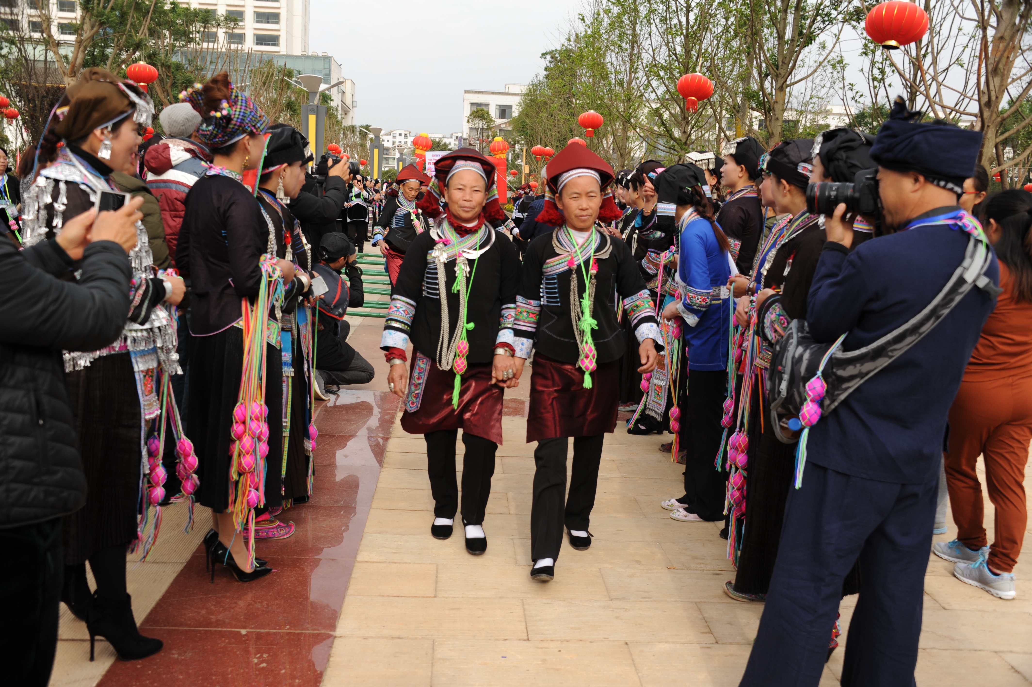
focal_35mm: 34
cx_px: 516
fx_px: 974
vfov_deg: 38.8
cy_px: 344
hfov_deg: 55.8
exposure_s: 1/320
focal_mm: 34
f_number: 5.6
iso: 200
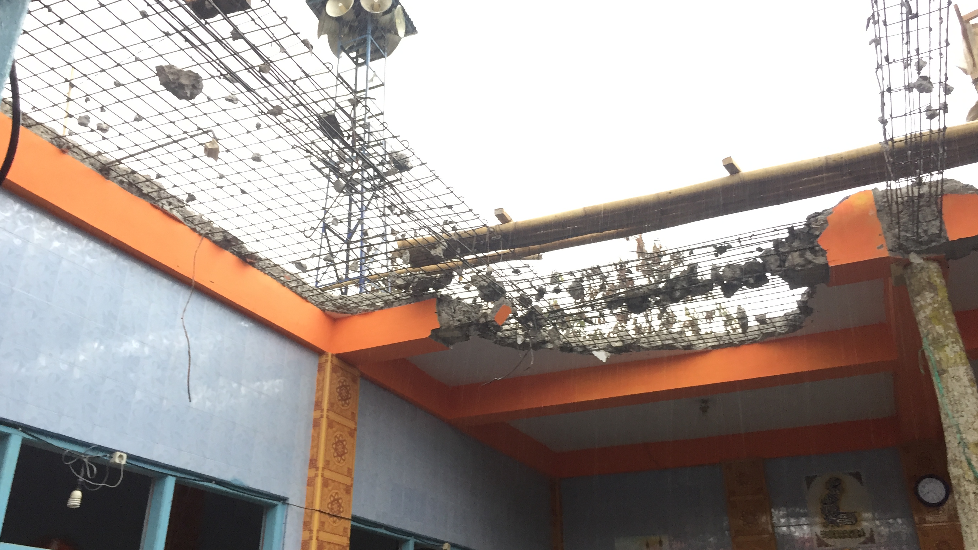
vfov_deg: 36.7
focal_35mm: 32
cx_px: 489
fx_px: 830
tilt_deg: +25.7
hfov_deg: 61.0
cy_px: 268
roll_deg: -1.7
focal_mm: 4.15
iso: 100
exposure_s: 1/33
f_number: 2.2
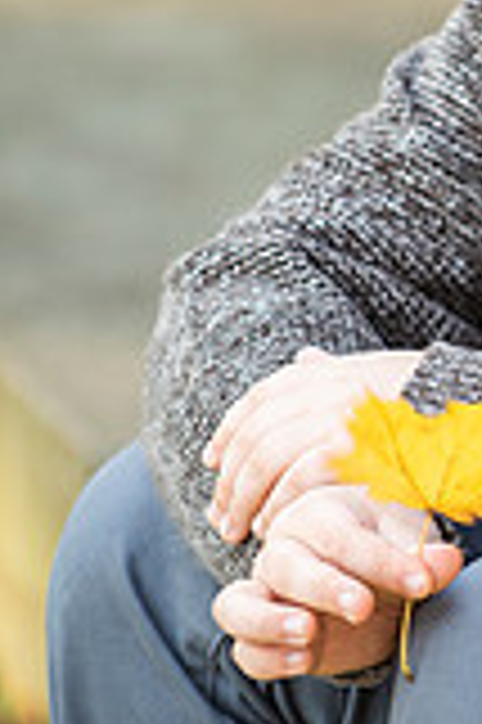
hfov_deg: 2.4
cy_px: 130
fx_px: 11270
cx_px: 662
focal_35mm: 560
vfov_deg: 3.7
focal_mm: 200
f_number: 3.5
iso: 320
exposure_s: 1/160
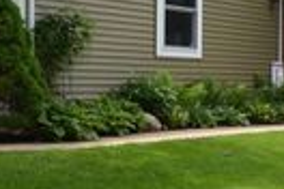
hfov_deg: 20.0
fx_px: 805
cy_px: 134
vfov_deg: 13.4
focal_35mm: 102
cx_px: 159
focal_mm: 18
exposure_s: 1/200
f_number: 7.1
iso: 200
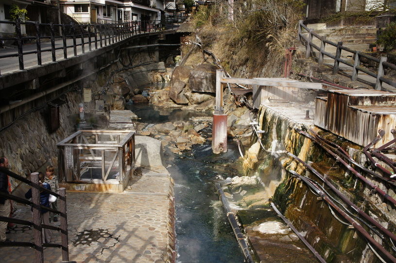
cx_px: 198
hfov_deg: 48.0
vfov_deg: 33.0
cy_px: 132
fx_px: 445
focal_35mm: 40
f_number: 13
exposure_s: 1/100
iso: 200
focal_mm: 27
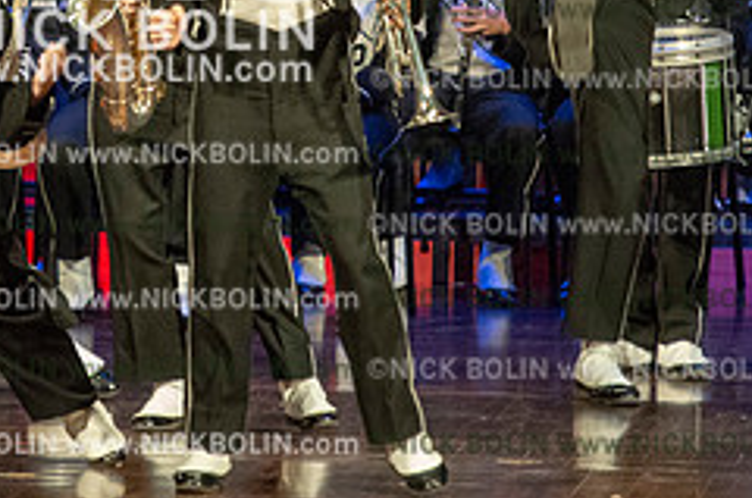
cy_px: -66
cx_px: 116
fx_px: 12112
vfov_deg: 2.4
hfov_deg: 3.6
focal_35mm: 581
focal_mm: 240
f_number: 5.6
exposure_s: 1/250
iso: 8000
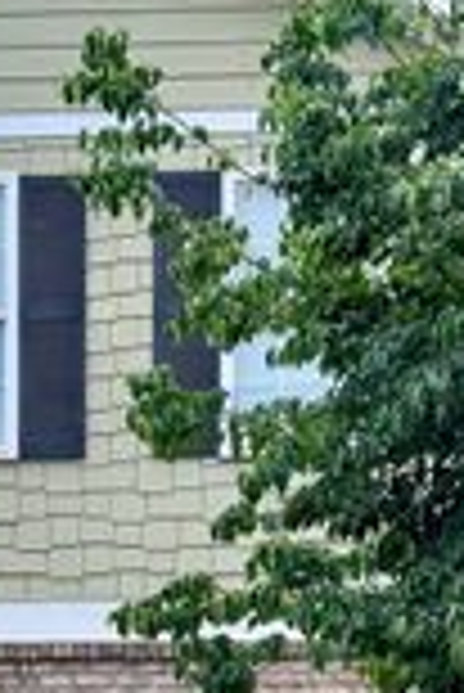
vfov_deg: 17.5
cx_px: 54
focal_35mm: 108
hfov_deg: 12.6
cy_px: 956
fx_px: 2083
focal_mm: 6.76
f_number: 1.78
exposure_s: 1/2506
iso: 80
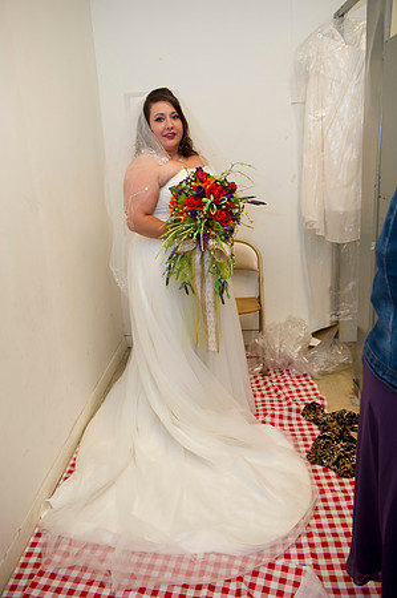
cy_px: 299
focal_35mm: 29
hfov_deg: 44.9
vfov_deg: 63.7
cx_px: 198
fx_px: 481
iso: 640
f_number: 3.5
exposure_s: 1/80
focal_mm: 29
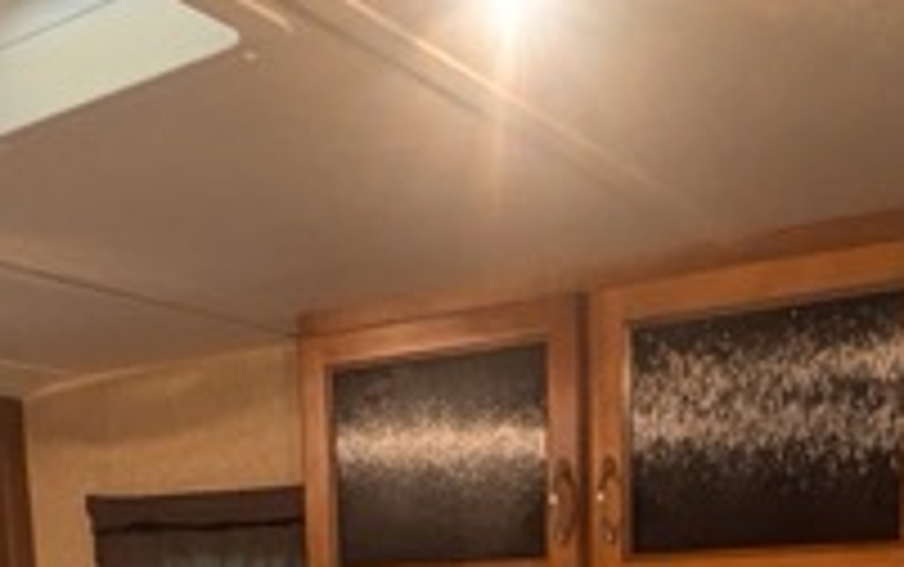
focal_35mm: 54
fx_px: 1332
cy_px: 940
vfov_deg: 19.6
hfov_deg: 37.5
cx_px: 454
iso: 348
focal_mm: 2.35
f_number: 2.2
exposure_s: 1/24.4
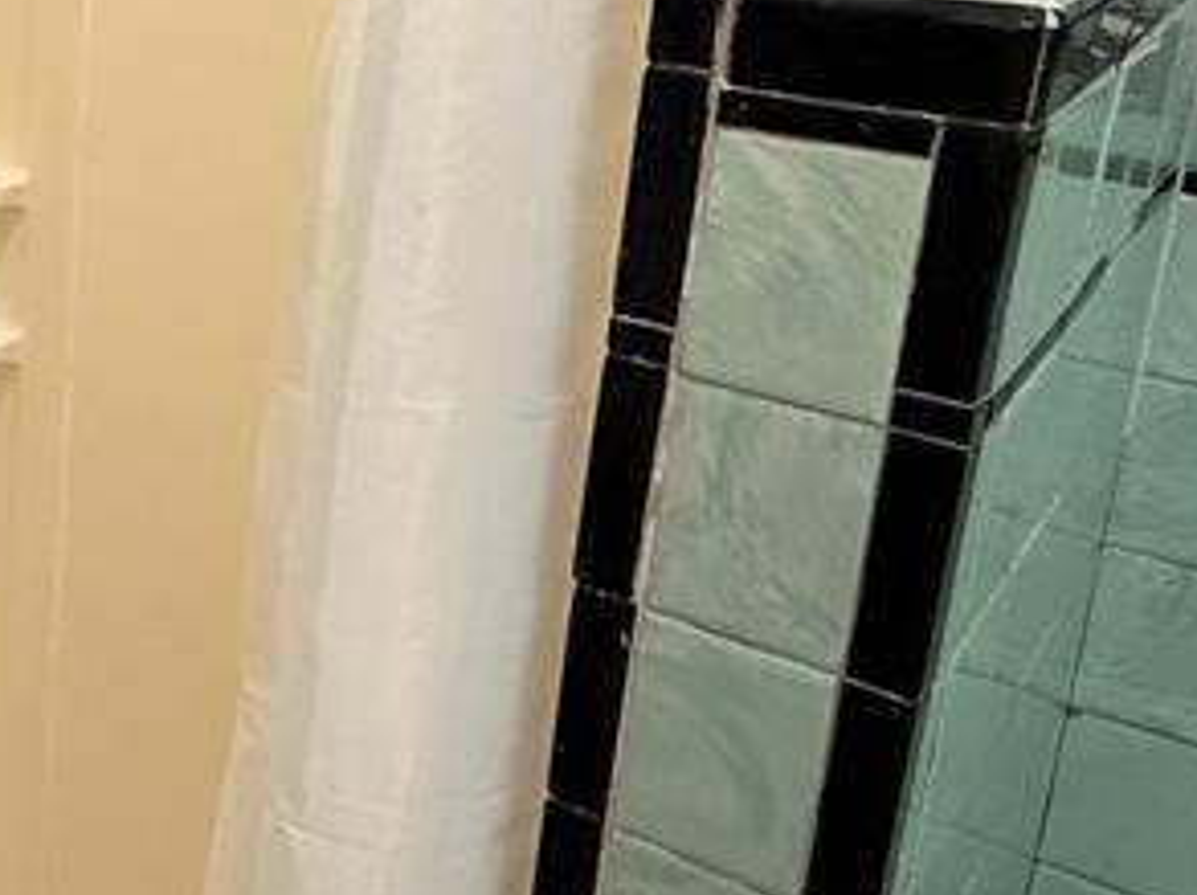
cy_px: 131
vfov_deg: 28.7
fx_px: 1692
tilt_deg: -13.4
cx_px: -319
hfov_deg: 31.2
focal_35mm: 49
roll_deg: +0.4
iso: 320
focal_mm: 2.22
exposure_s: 1/120
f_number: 2.2
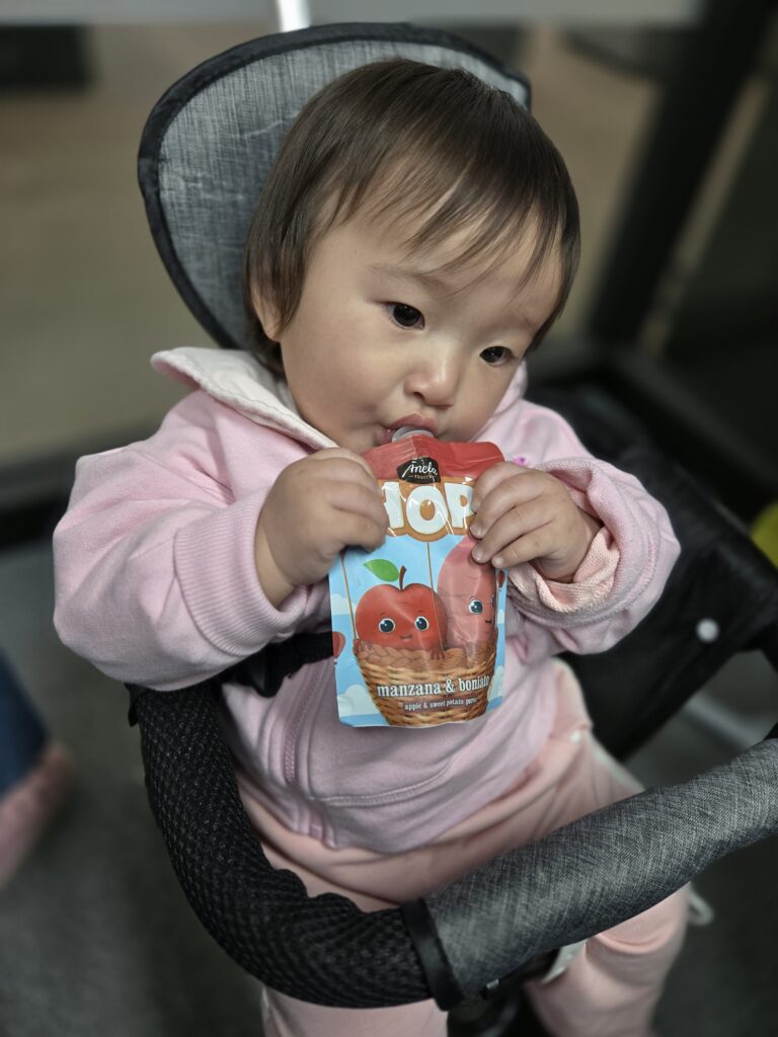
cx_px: 389
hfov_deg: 58.9
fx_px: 689
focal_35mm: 23
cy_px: 518
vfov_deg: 73.9
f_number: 1.8
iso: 200
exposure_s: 1/120
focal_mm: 5.4
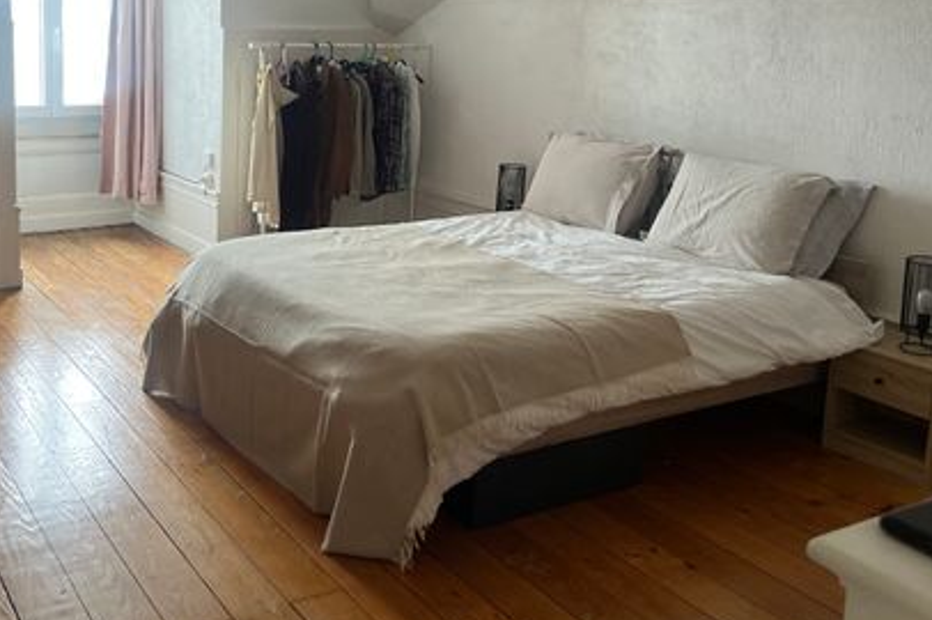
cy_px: 175
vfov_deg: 32.9
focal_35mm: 40
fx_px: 1035
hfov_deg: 47.6
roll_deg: -1.5
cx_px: 303
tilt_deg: -10.6
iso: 125
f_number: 1.6
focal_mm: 5.1
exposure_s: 1/100
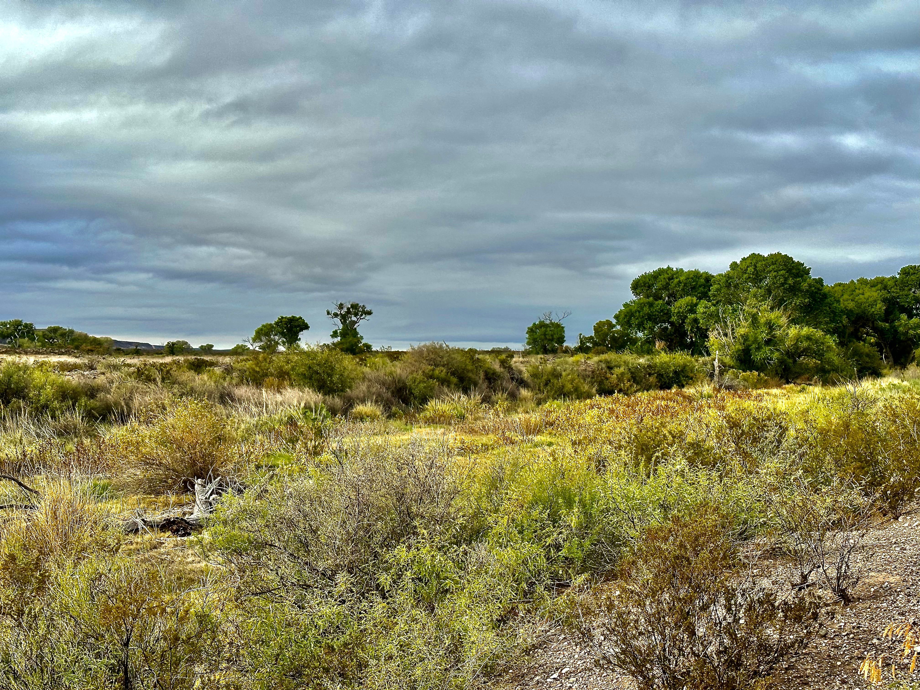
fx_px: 1276
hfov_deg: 39.7
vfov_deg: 30.3
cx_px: 460
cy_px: 345
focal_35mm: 48
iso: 64
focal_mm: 6.86
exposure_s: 1/2732
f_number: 1.78
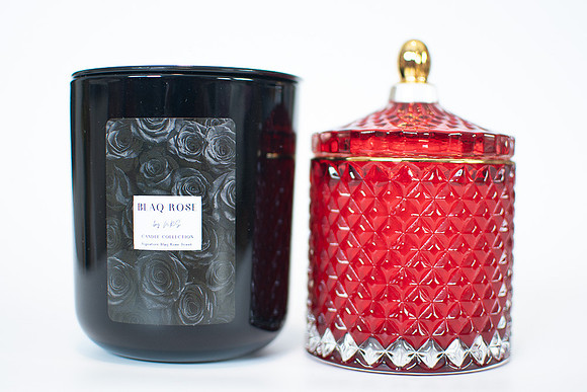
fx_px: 848
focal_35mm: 52
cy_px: 196
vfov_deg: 26.0
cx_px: 294
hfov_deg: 38.2
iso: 400
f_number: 2.2
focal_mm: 35
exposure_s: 1/100
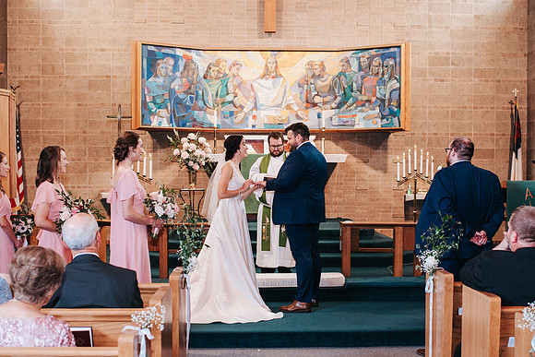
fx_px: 772
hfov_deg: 38.2
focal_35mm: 52
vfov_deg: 26.0
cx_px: 282
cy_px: 207
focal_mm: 35
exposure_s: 1/125
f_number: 3.2
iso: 800
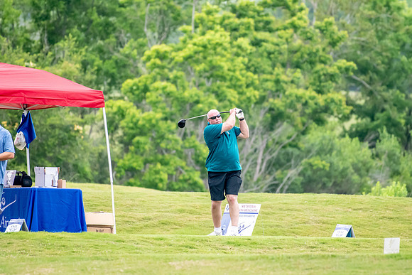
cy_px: 138
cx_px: 206
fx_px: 8585
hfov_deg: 2.7
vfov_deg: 1.8
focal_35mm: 750
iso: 3200
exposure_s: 1/2000
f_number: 5.6
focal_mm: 500
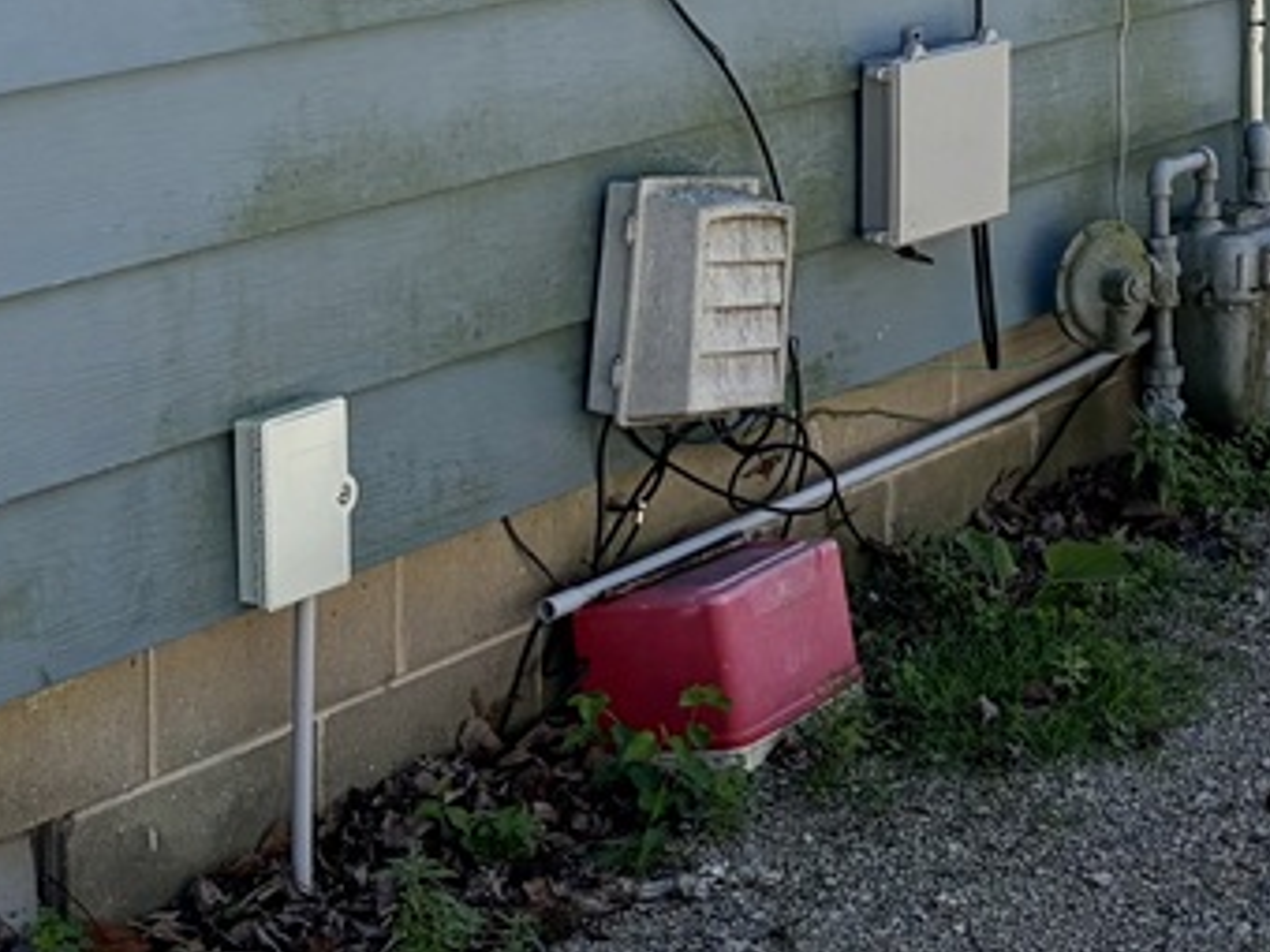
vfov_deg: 13.2
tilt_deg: -4.5
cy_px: -93
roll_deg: -0.1
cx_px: 1322
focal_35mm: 110
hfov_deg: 17.4
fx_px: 4036
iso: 50
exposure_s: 1/2012
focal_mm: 5.96
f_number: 1.6
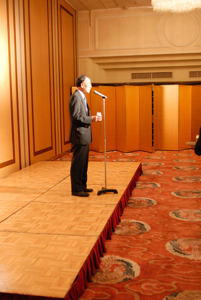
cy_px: 150
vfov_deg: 46.3
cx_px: 100
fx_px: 350
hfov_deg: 32.0
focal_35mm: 42
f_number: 2
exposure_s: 1/160
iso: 800
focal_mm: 28
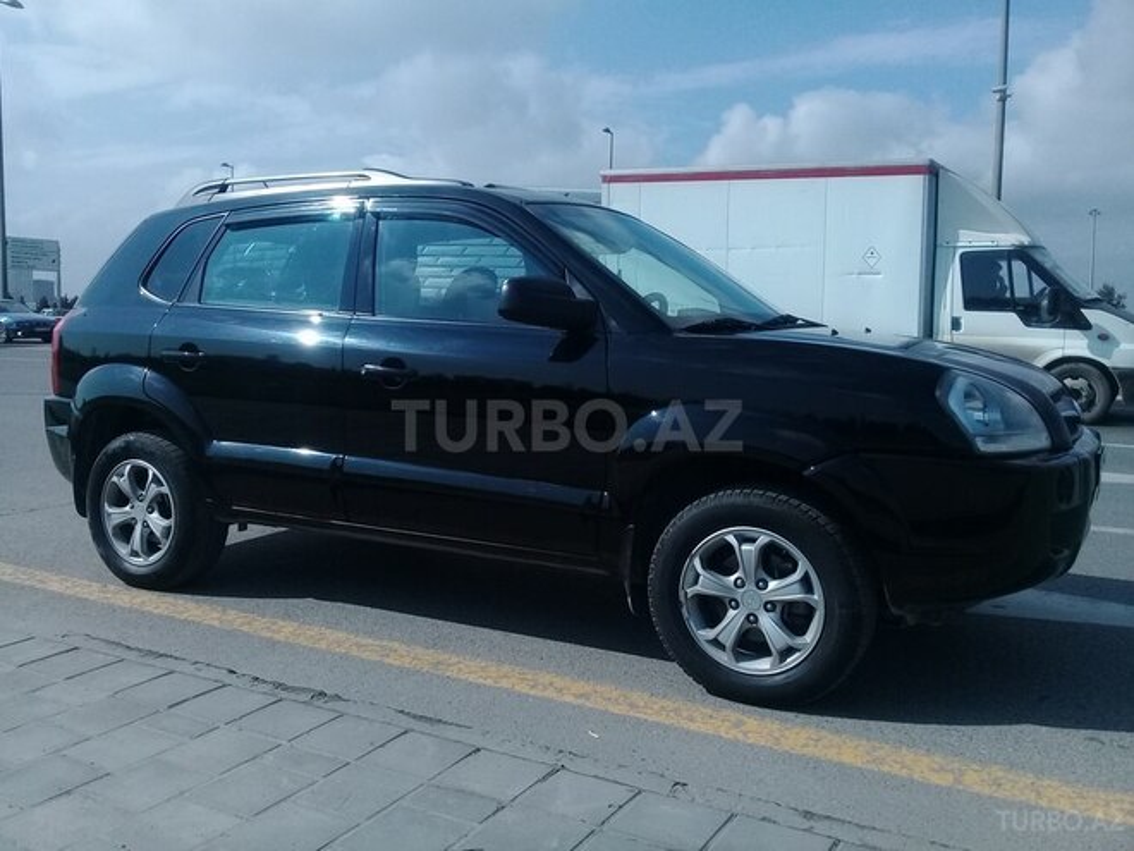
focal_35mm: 31
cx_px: 567
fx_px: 1016
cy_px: 426
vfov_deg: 45.4
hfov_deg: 58.4
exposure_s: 1/2882
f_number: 2.2
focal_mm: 3.3
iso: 64
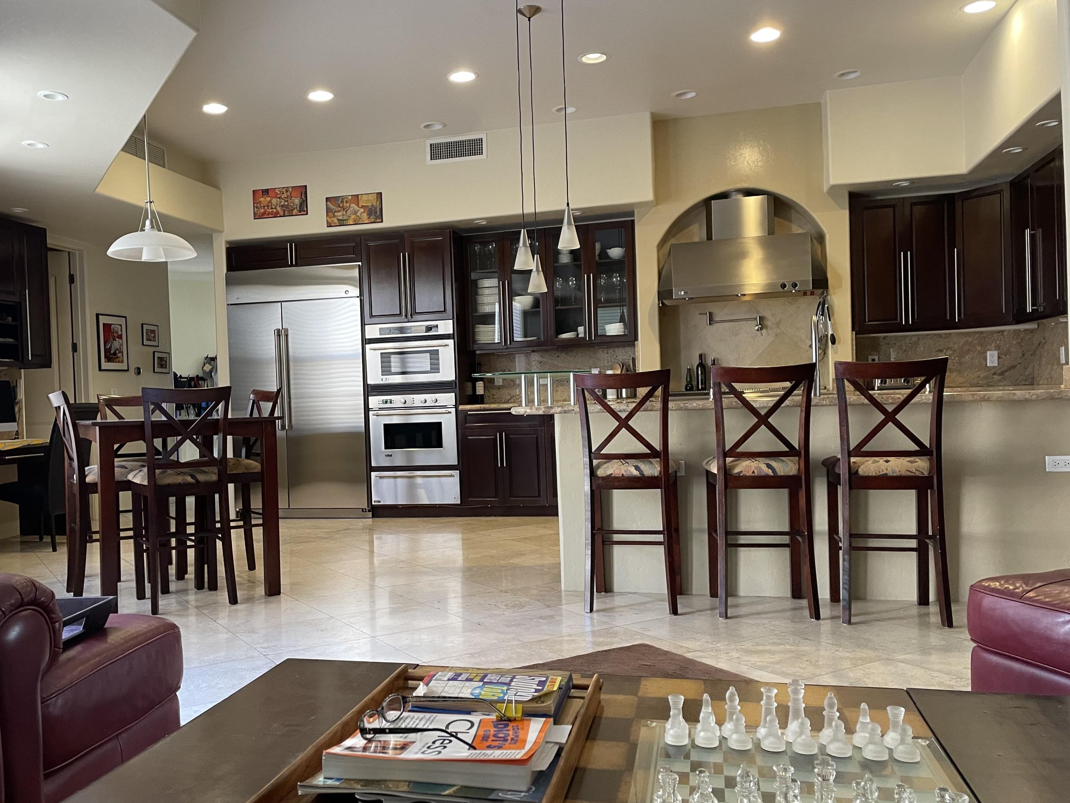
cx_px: 463
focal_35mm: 30
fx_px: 927
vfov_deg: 46.8
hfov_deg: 59.7
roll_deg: +1.9
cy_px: 420
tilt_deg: -1.3
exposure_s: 1/60
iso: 160
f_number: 1.6
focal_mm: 4.2
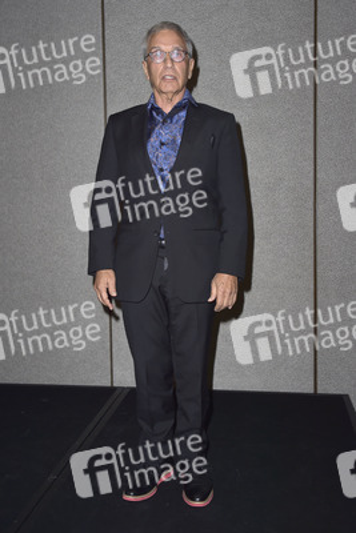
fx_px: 533
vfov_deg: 53.1
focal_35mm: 36
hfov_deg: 36.9
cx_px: 178
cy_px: 266
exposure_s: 1/250
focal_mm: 36
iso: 500
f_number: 6.3
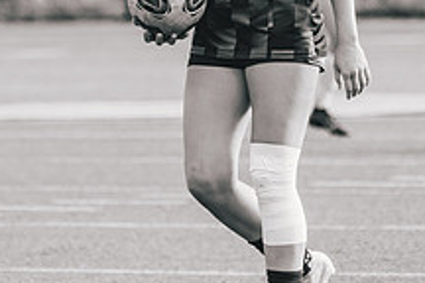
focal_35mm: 857
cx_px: 222
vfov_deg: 1.6
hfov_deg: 2.4
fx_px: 10117
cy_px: 5
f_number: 6.3
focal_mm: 277
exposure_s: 1/800
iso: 800
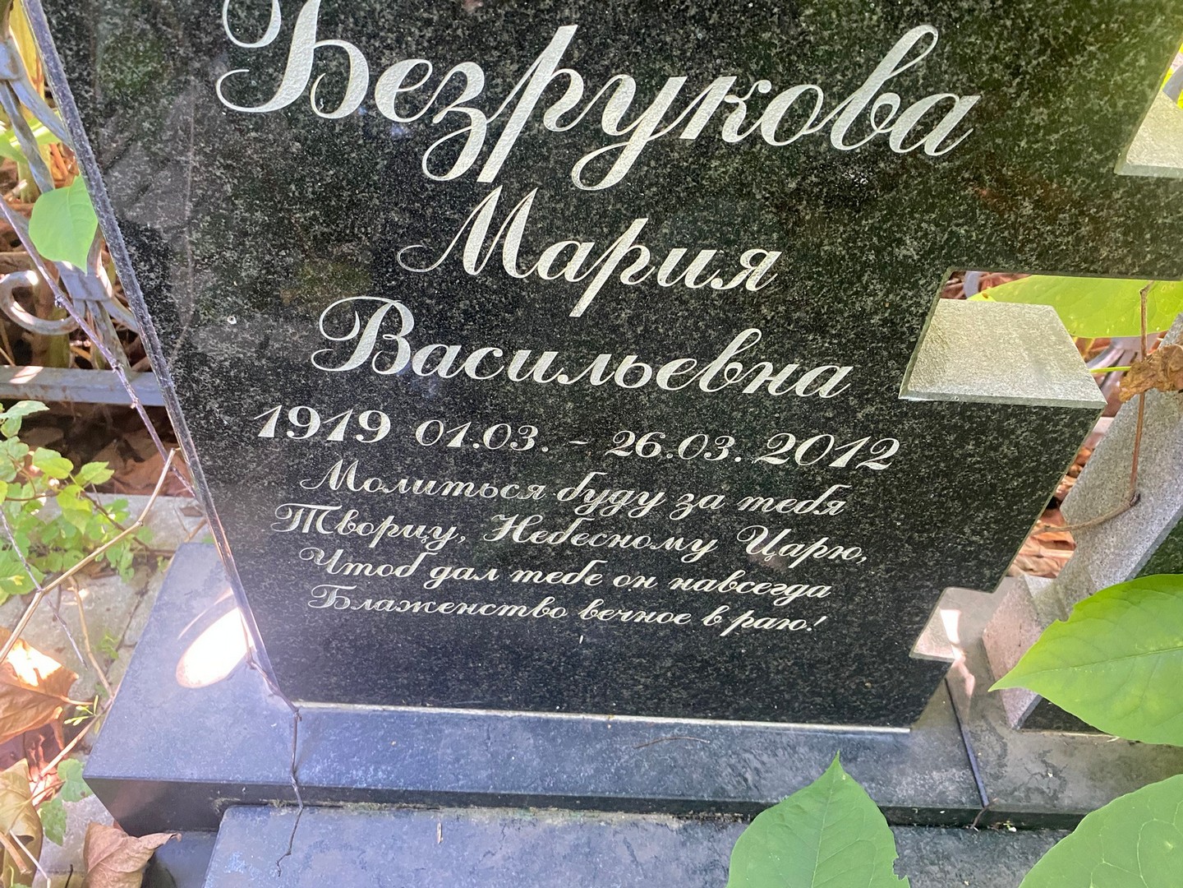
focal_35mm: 26
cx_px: 592
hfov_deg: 67.3
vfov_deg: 53.1
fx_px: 889
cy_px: 444
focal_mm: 4.25
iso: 400
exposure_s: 1/60
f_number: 1.8
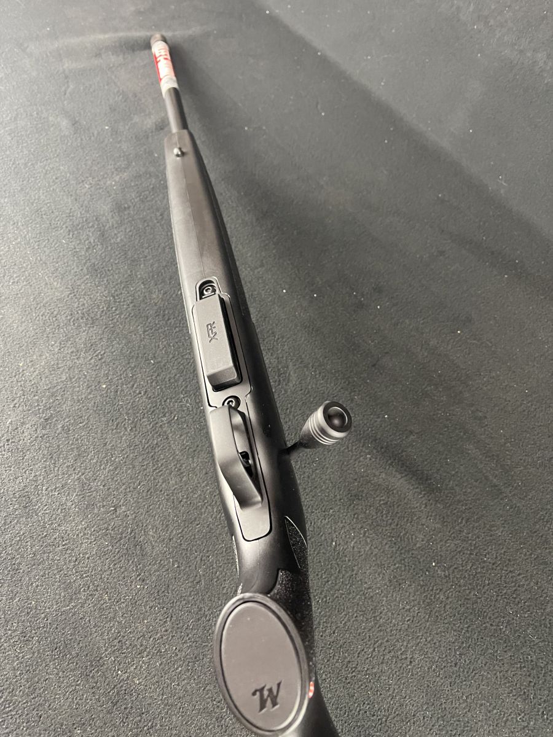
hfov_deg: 54.9
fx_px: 533
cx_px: 276
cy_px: 368
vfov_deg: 69.4
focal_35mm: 25
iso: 500
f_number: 1.6
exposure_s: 1/60
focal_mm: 5.1
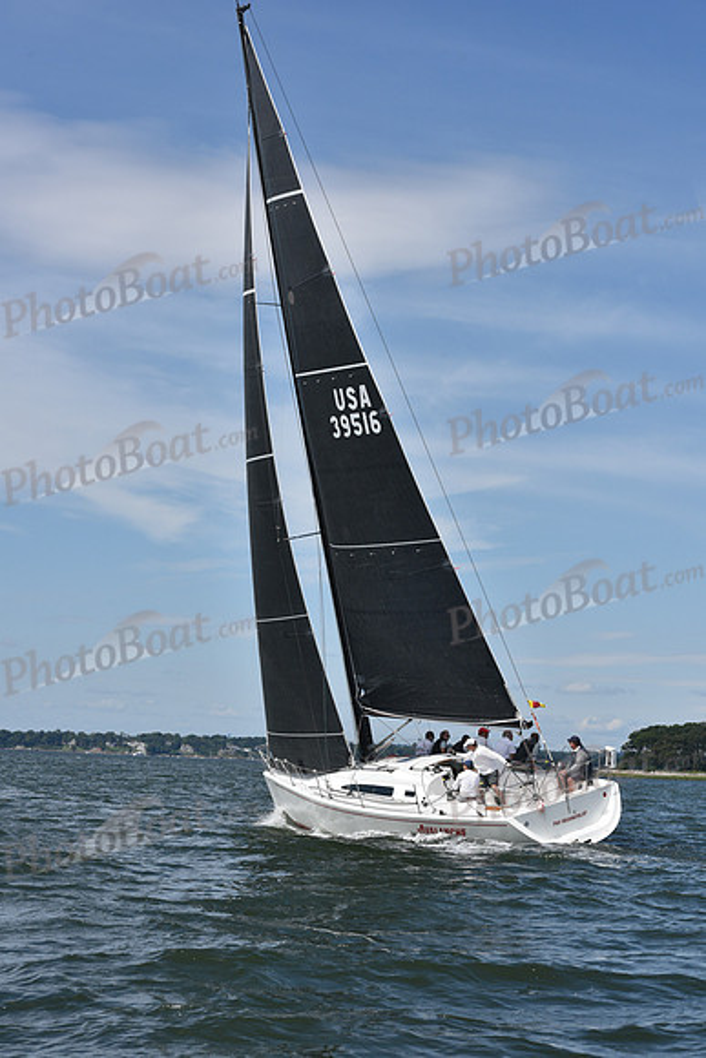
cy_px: 529
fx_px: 2058
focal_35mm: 70
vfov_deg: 28.8
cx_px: 353
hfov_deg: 19.5
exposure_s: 1/1000
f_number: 10
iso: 320
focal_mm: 70
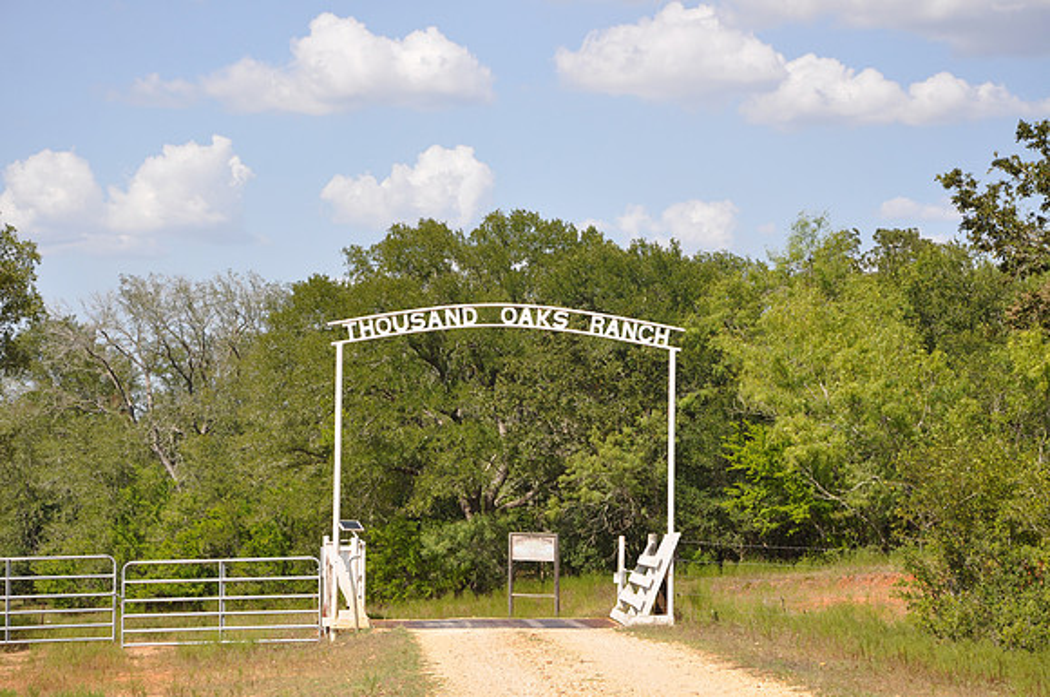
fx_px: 2709
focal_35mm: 93
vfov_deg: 14.7
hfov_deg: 21.9
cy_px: 348
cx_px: 525
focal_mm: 62
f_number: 8
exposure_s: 1/250
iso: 200
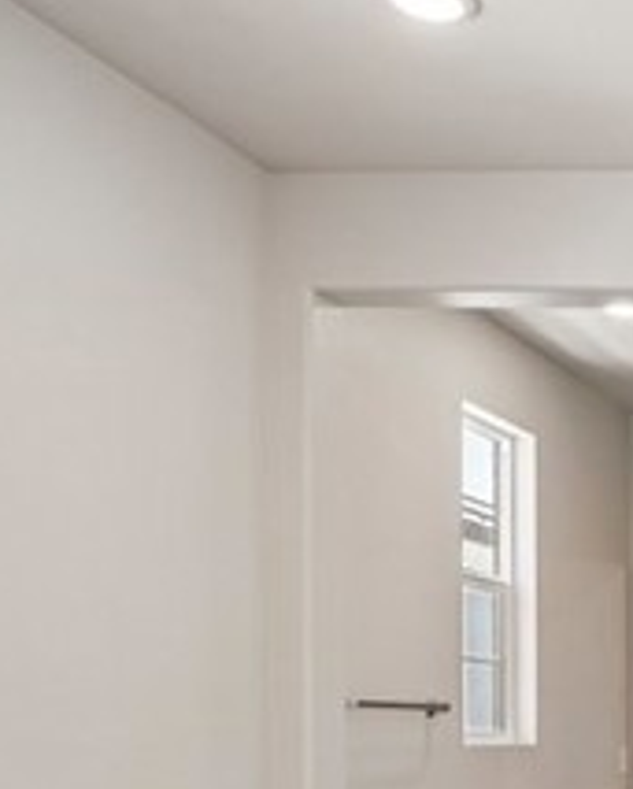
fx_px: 1262
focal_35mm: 54
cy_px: 730
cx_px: 1136
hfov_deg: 20.3
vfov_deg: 32.7
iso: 250
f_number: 7.1
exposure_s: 1/30
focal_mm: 12
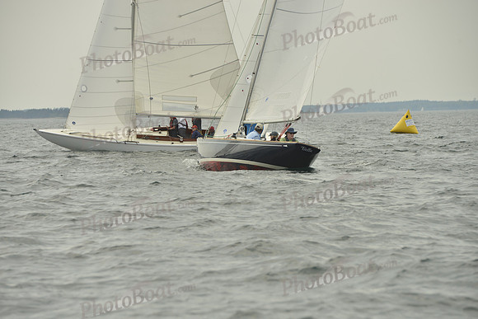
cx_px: 239
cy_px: 160
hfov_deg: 10.3
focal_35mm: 200
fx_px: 2656
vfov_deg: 6.9
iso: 200
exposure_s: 1/800
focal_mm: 200
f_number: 9
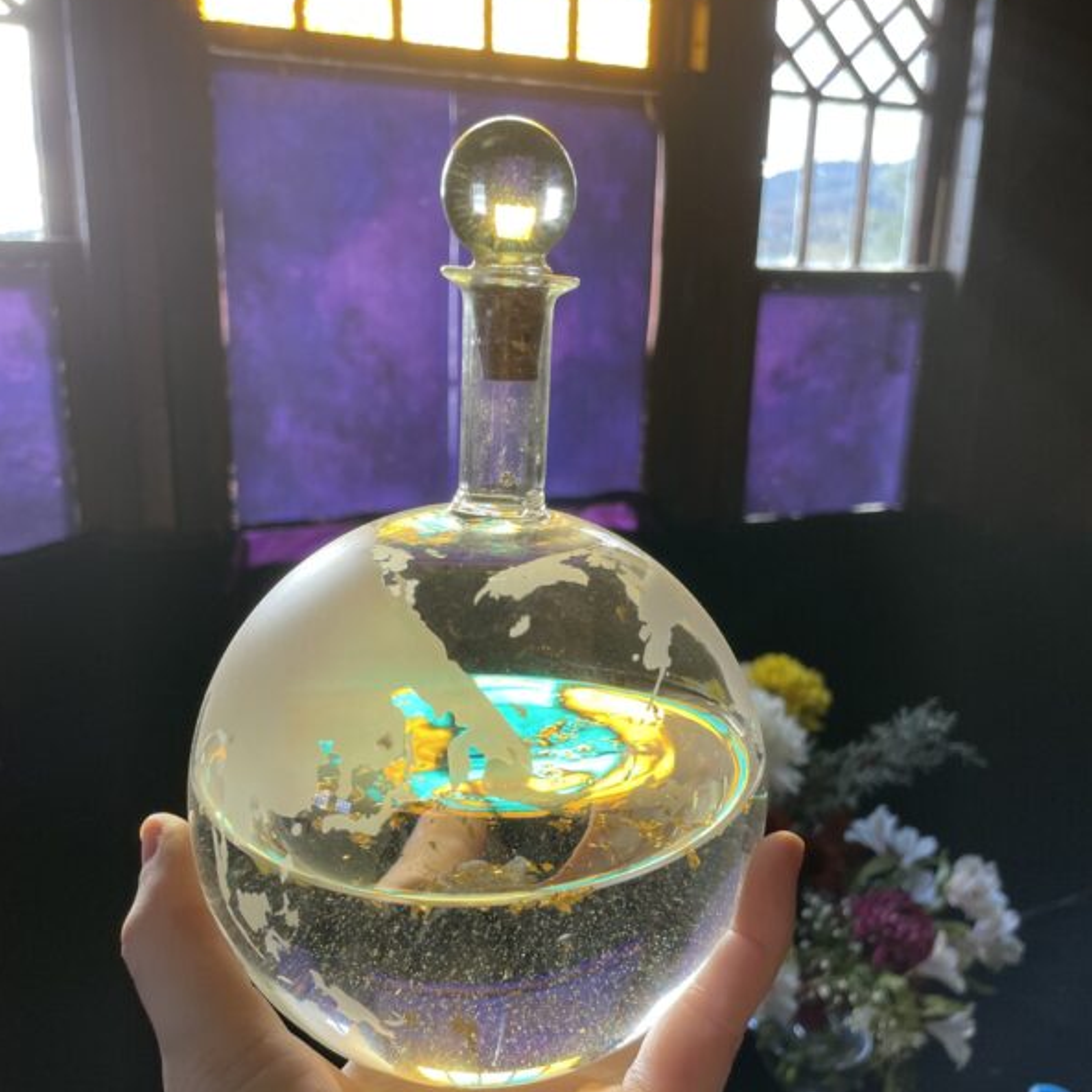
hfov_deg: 52.5
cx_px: 543
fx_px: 1106
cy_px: 591
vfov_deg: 52.5
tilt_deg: -16.1
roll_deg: -0.9
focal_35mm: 31
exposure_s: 1/121
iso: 100
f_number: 1.6
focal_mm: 4.2
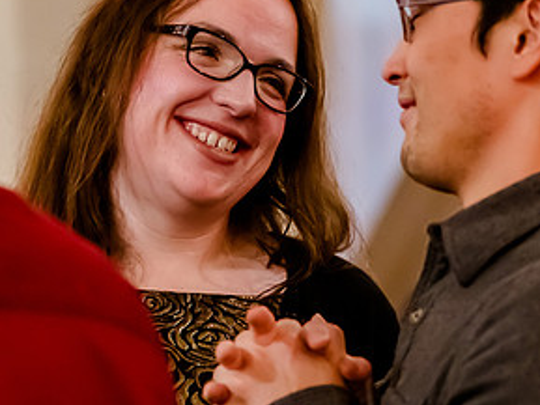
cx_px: 362
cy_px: 169
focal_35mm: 304
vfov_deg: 4.9
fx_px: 4744
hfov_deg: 6.5
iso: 4000
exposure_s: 1/80
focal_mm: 105
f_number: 2.8
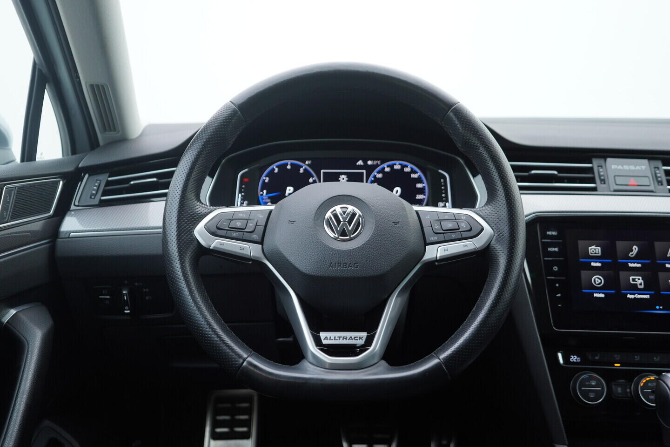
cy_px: 224
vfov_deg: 36.9
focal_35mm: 36
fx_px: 670
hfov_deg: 53.1
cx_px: 335
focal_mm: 24
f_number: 2.8
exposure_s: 1/40
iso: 125
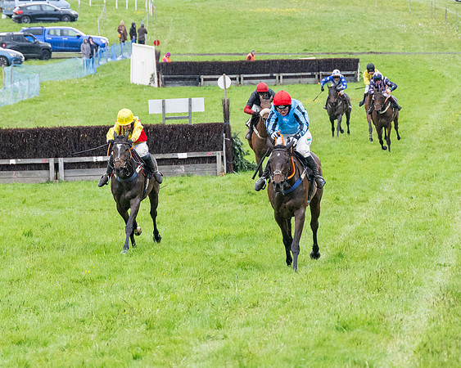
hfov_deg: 6.8
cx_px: 242
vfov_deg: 5.5
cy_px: 156
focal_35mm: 284
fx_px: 3869
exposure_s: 1/1250
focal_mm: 110
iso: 1000
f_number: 4
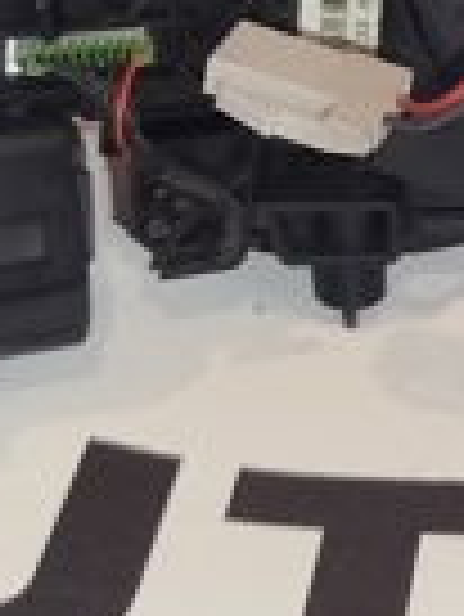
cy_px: -76
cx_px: 721
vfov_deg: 16.9
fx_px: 1999
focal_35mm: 112
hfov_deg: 12.5
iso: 400
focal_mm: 5.31
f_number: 1.7
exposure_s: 1/33
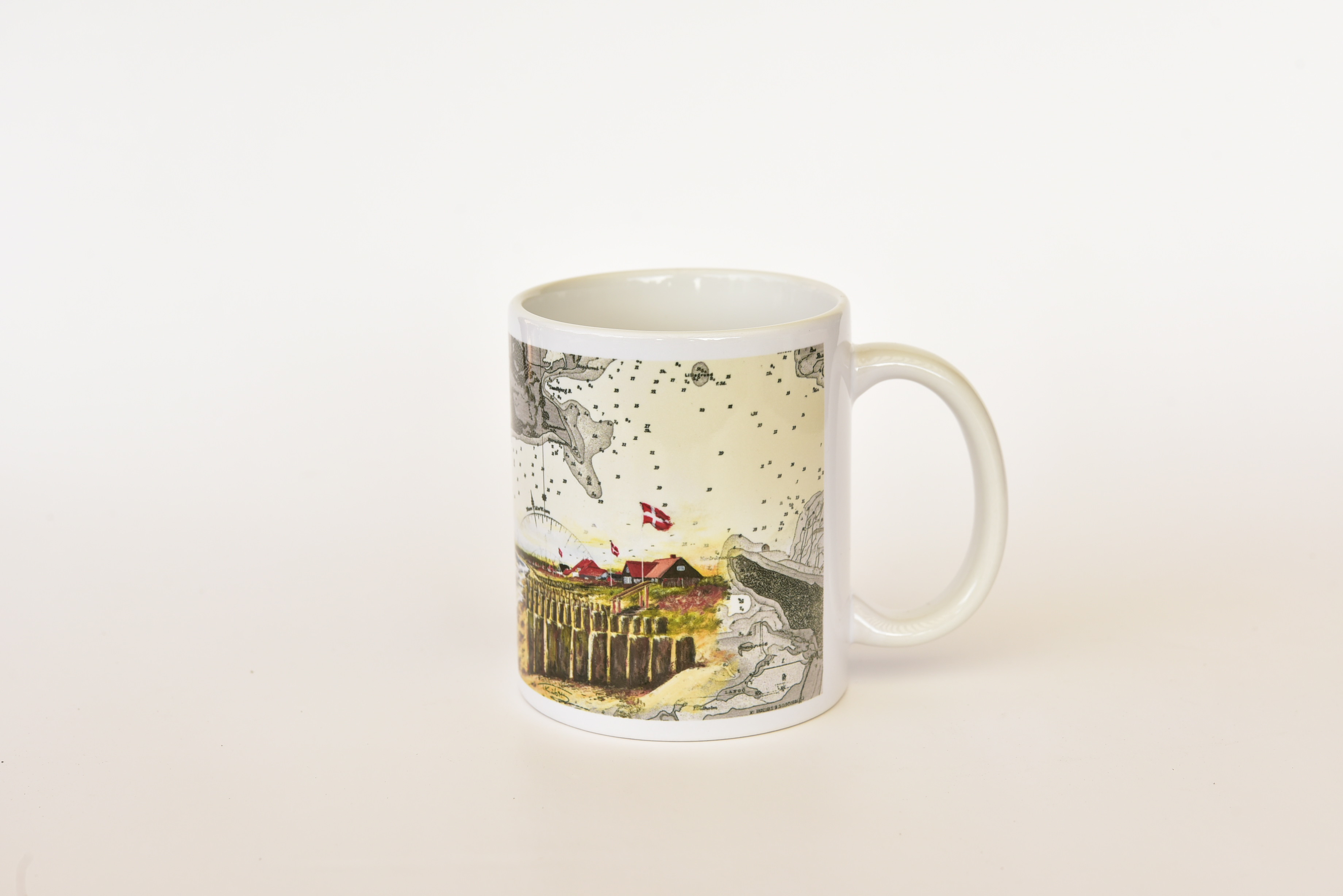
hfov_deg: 33.4
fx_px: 2239
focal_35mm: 60
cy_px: 448
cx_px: 672
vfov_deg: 22.6
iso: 400
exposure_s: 1/125
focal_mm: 60
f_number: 8
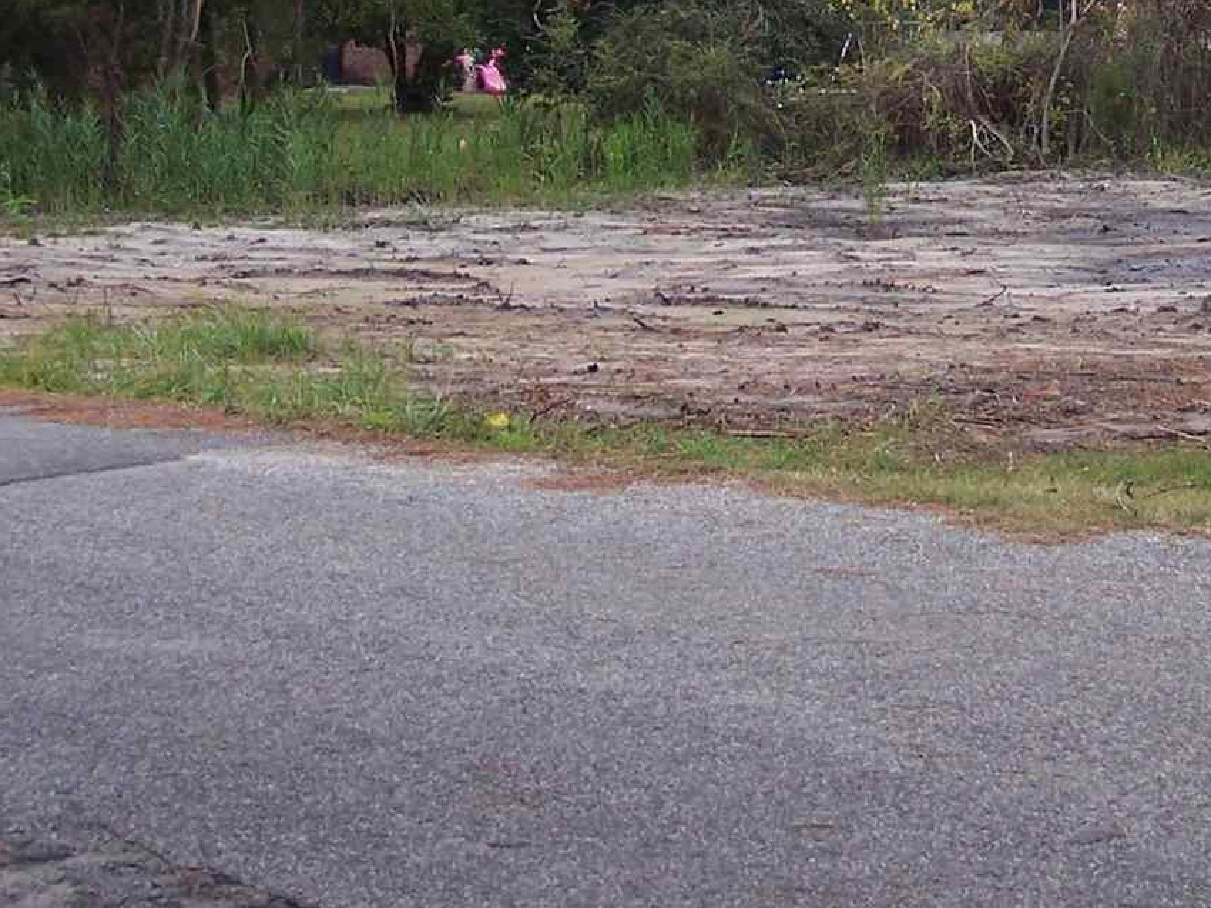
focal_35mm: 94
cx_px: 955
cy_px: -164
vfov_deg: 15.2
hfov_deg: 20.7
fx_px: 3288
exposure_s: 1/180
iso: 100
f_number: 3.4
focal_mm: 8
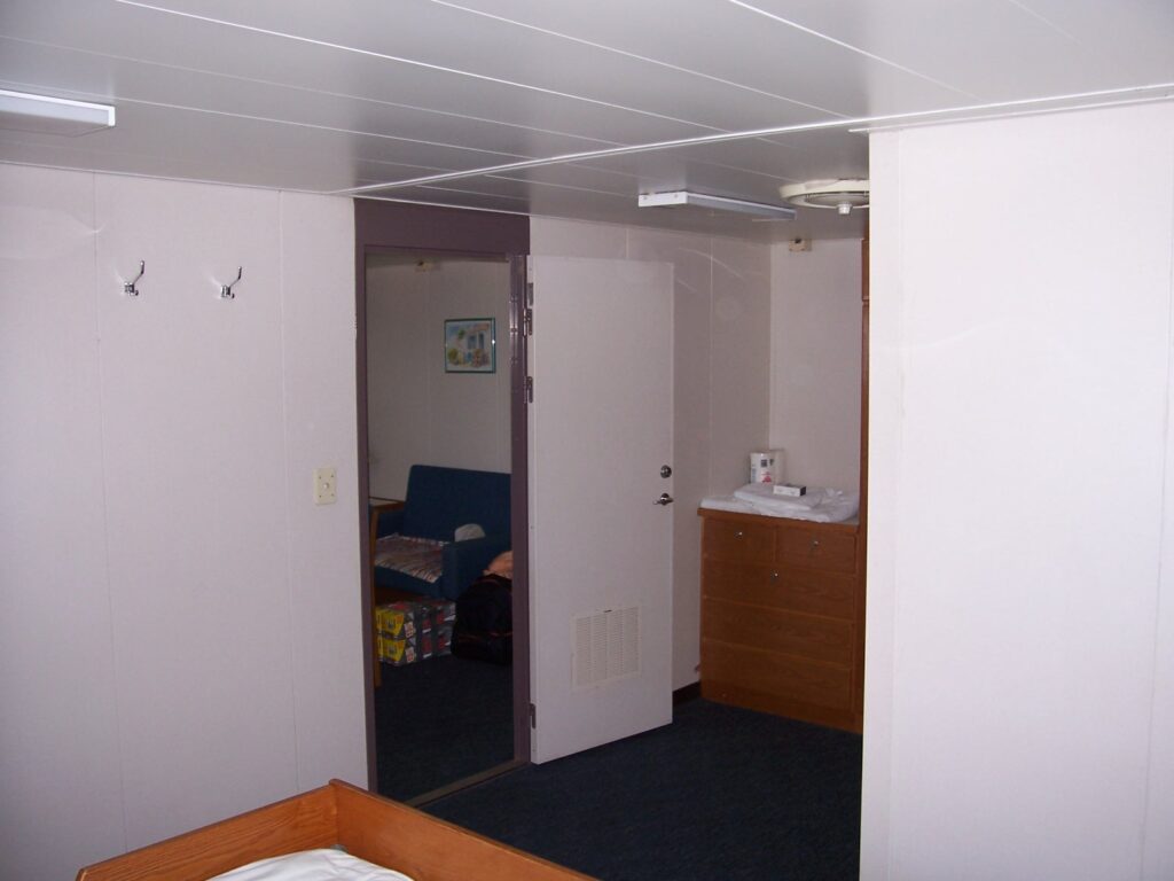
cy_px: 440
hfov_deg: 54.0
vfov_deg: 41.8
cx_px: 587
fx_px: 1153
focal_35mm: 34
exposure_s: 1/60
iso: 80
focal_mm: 5.6
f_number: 2.7
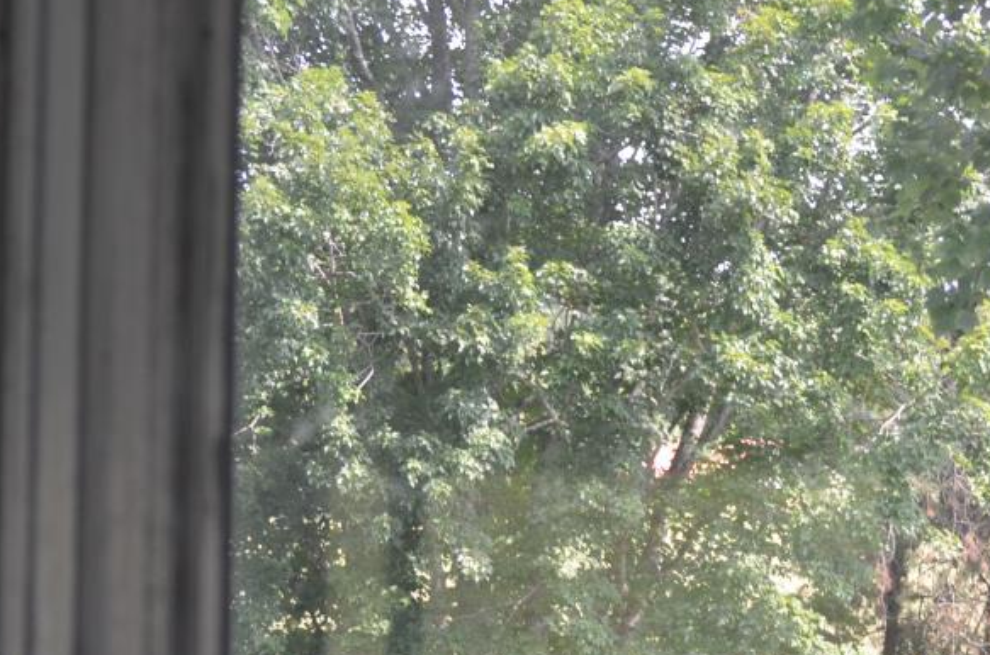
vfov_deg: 6.4
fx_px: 5825
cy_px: 517
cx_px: 1195
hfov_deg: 9.6
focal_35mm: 212
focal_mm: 55
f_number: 5.6
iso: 250
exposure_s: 1/125
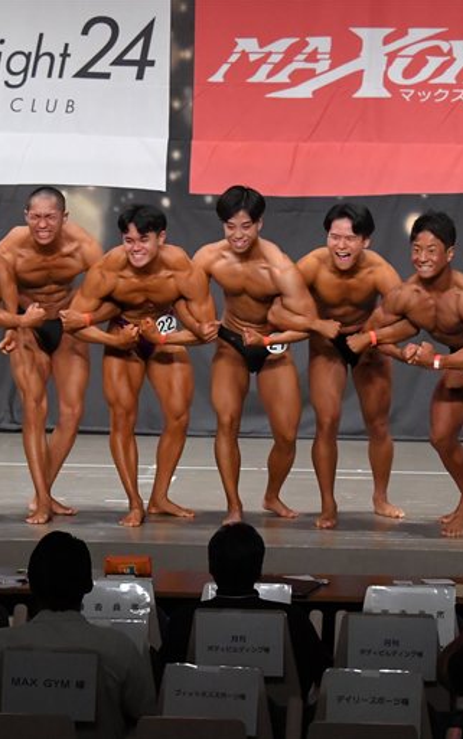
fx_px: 3631
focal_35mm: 180
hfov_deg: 7.3
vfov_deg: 11.6
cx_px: 177
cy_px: 369
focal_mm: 78
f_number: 5.6
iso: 6400
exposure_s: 1/400
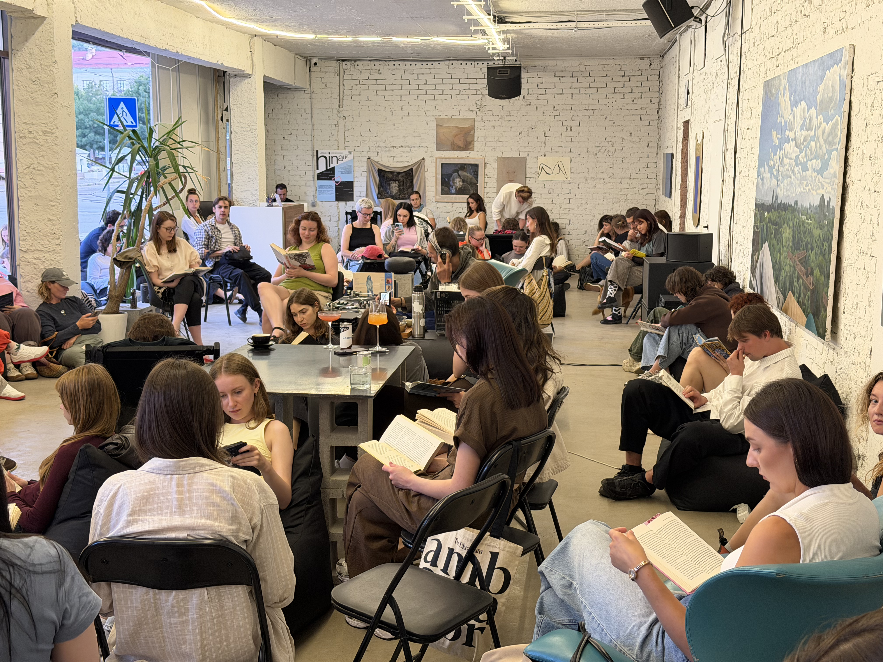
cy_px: 331
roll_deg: +0.1
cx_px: 442
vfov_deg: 30.3
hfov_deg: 39.7
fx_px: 1224
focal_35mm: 48
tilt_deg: -8.2
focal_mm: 6.76
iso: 250
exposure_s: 1/50
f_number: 1.78
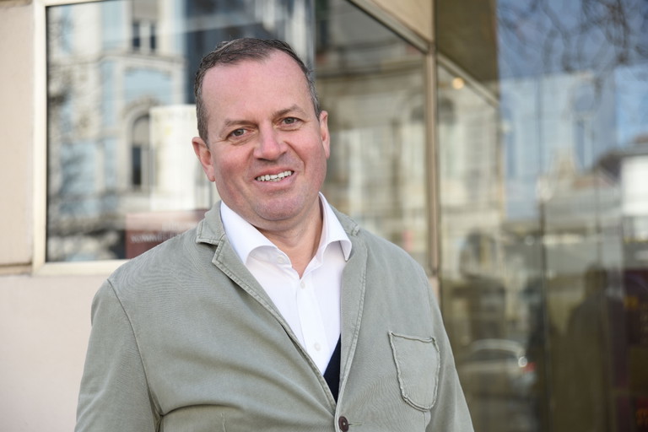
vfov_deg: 21.9
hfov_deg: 32.4
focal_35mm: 62
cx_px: 324
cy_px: 216
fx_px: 1116
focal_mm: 62
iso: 200
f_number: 3.8
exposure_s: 1/320
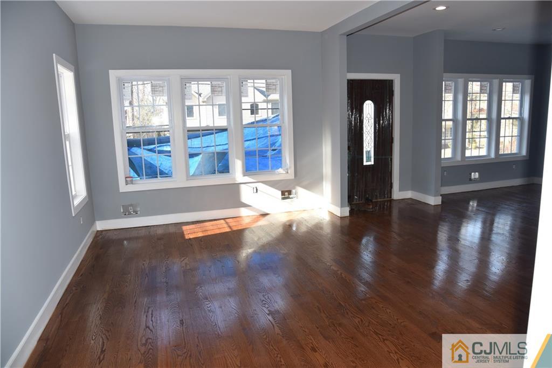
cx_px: 276
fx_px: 368
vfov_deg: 53.1
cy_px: 184
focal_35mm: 24
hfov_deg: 73.7
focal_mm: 24
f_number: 5.6
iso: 500
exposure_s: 1/125
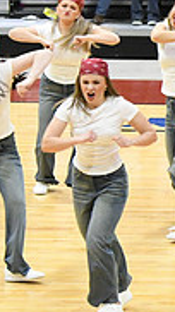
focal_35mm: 351
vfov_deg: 6.2
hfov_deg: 3.4
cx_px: 467
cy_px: 217
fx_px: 2904
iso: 5000
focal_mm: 70
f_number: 4
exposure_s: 1/250
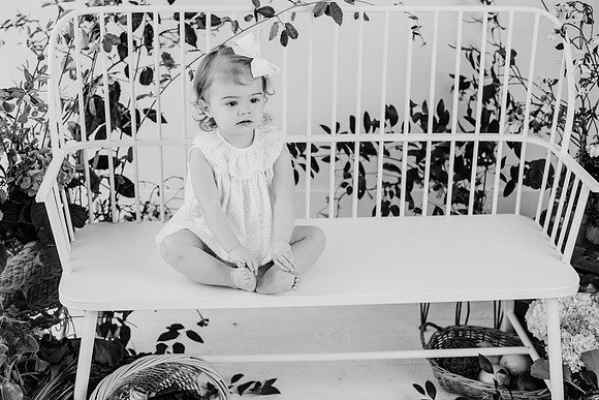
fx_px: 949
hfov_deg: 35.0
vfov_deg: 23.8
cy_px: 192
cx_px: 265
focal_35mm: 57
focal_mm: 50
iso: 125
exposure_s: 1/160
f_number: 2.8
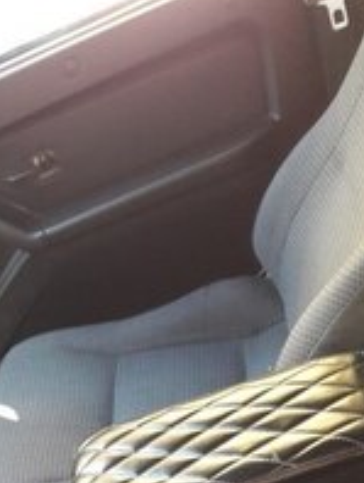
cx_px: 59
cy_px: 559
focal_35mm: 70
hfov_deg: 20.7
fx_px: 979
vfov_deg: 25.3
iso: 200
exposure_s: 1/20
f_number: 1.9
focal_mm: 3.7
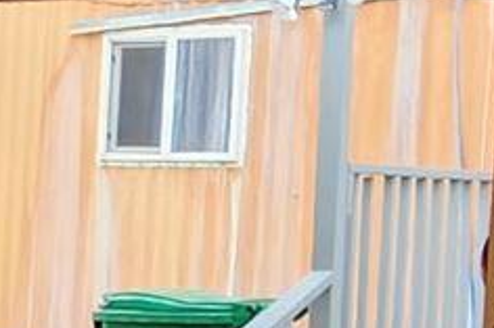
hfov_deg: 12.5
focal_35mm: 132
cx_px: -649
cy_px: 353
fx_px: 1810
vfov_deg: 10.3
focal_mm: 2.2
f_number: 2.2
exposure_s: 1/235
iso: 50
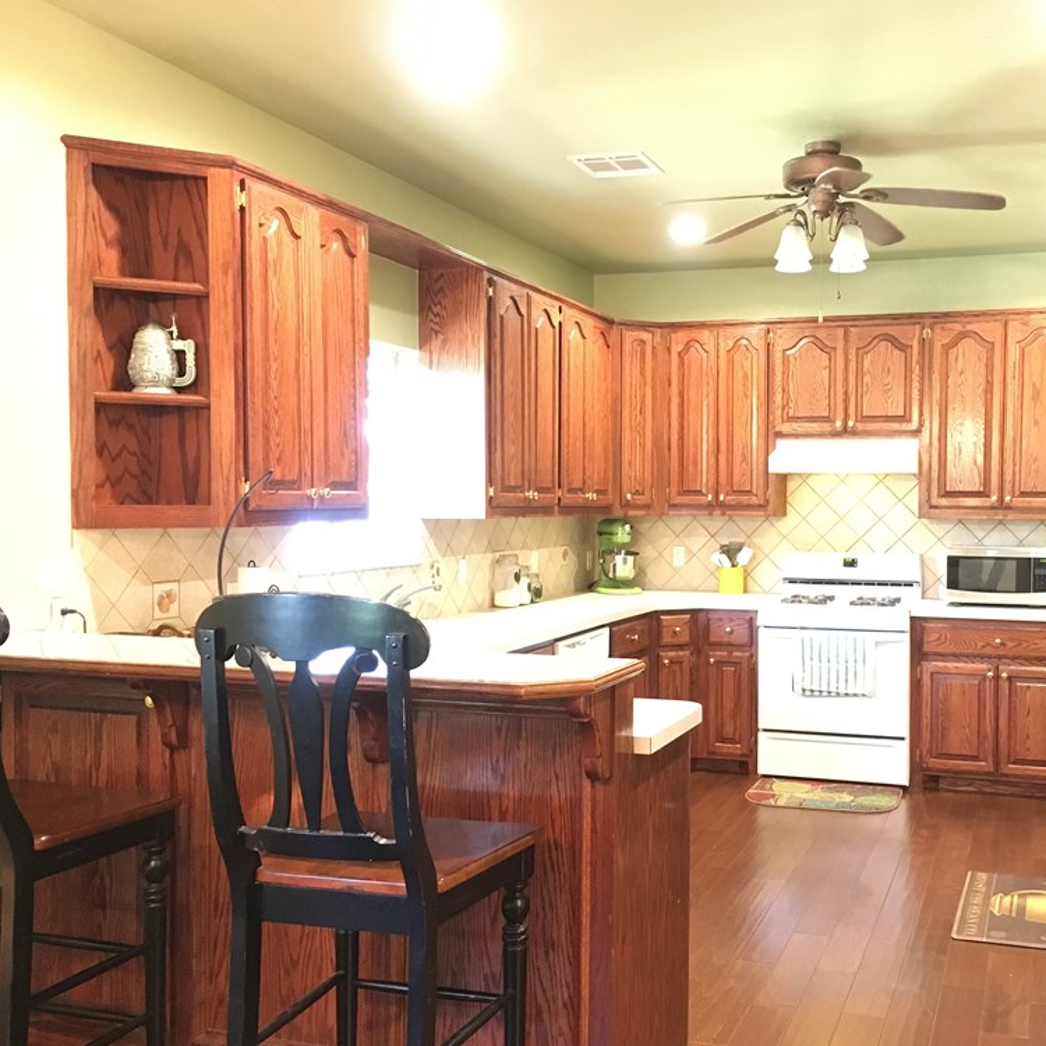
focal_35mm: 35
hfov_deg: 46.6
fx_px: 1197
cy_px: 533
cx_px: 681
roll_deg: -0.4
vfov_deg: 47.2
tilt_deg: -2.2
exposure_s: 1/15
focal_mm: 4.15
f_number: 2.2
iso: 640
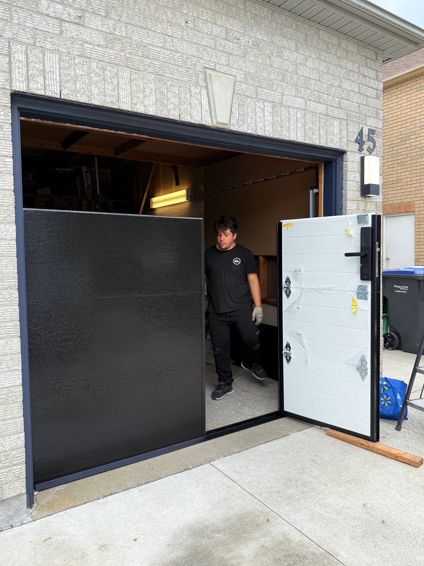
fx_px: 408
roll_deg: +0.9
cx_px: 211
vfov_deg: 69.4
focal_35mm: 25
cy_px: 273
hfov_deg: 54.9
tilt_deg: -1.2
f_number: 1.78
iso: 80
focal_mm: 6.76
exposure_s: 1/757
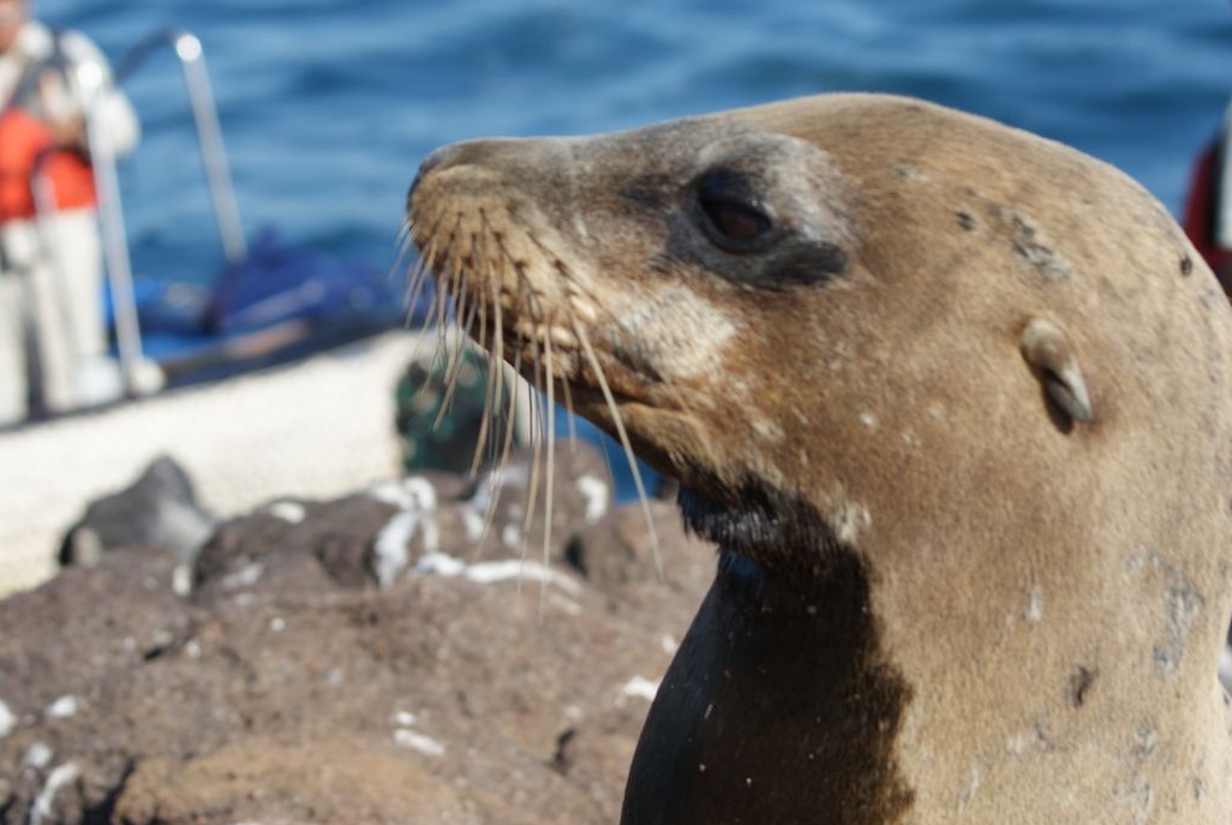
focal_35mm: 132
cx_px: 572
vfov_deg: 10.5
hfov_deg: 15.6
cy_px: 350
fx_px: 4509
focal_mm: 75
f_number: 7.1
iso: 100
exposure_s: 1/250
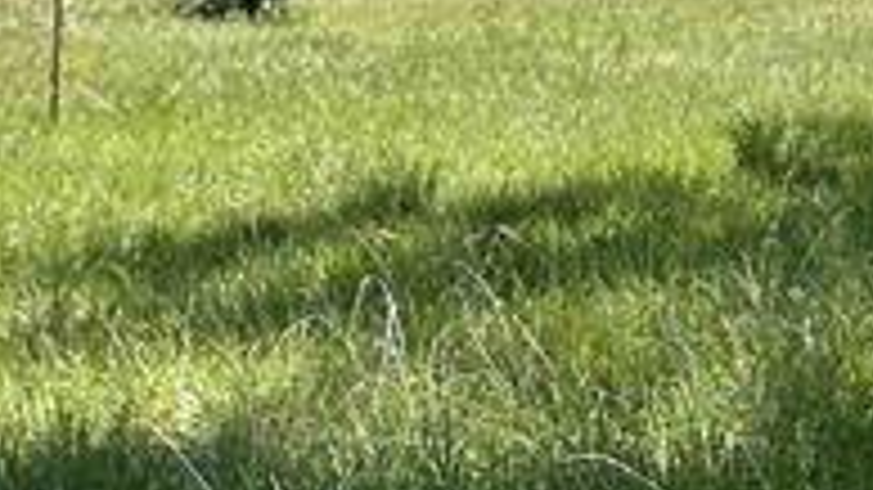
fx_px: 3194
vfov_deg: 8.7
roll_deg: -1.7
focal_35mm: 138
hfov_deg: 15.5
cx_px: 608
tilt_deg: -4.2
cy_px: -45
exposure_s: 1/4016
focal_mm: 6.86
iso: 80
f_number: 1.78
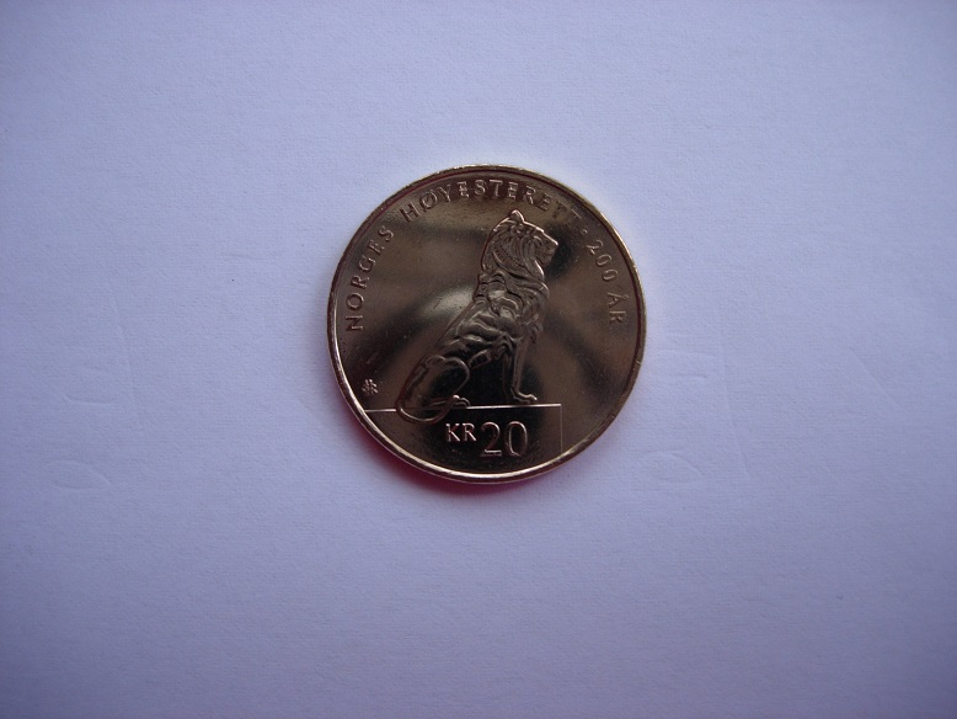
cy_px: 360
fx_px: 1051
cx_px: 478
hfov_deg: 49.0
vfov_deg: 37.7
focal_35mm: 38
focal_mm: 7.8
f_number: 2.8
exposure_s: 1/58.6
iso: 64
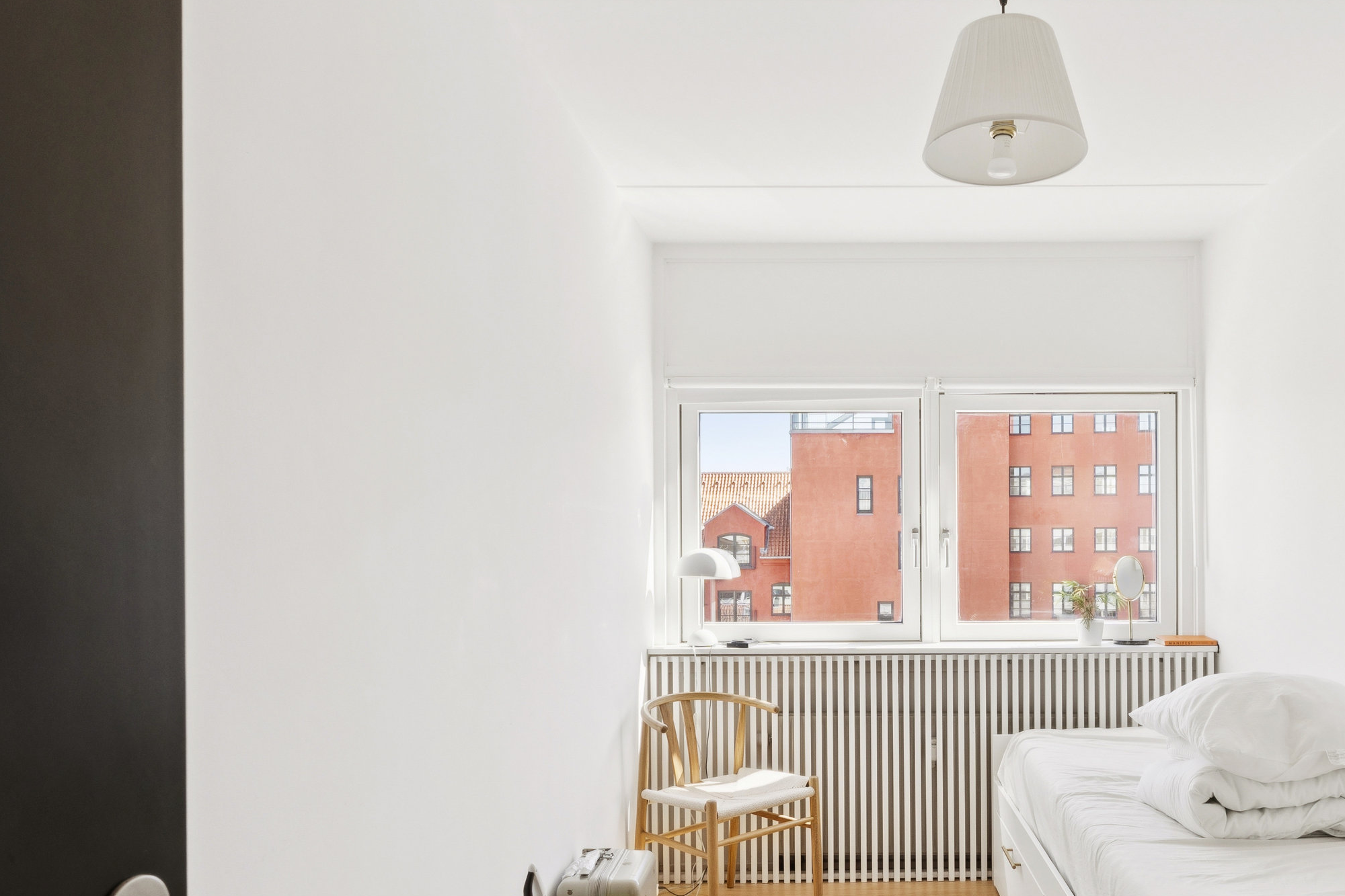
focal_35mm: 27
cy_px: 539
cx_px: 879
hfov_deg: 65.9
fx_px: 1009
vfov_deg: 47.6
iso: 400
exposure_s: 1/160
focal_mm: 12
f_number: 7.1
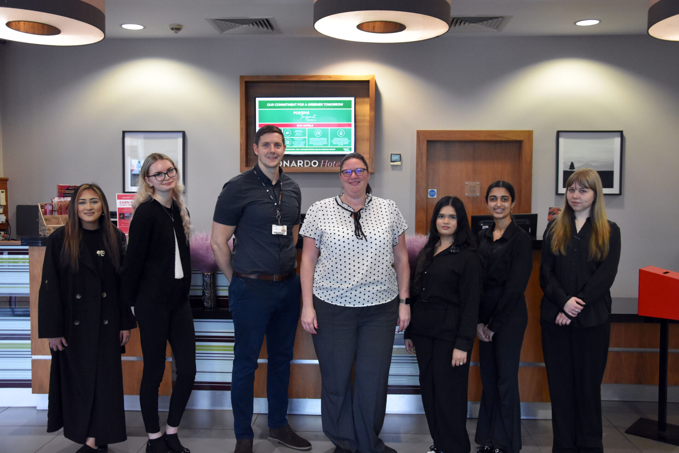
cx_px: 340
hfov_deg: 53.1
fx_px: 679
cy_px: 226
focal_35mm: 36
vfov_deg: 36.9
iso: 3200
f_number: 4
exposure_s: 1/60
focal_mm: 24
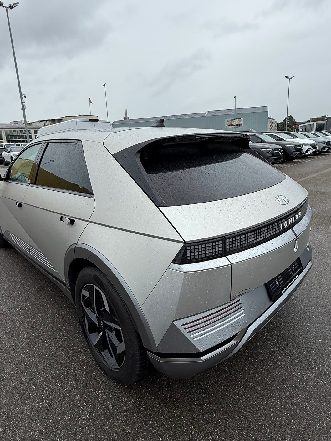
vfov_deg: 81.6
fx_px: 255
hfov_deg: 66.0
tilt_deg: -12.1
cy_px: 201
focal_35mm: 20
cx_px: 162
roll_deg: +2.3
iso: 50
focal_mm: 2.22
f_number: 2.2
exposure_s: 1/830
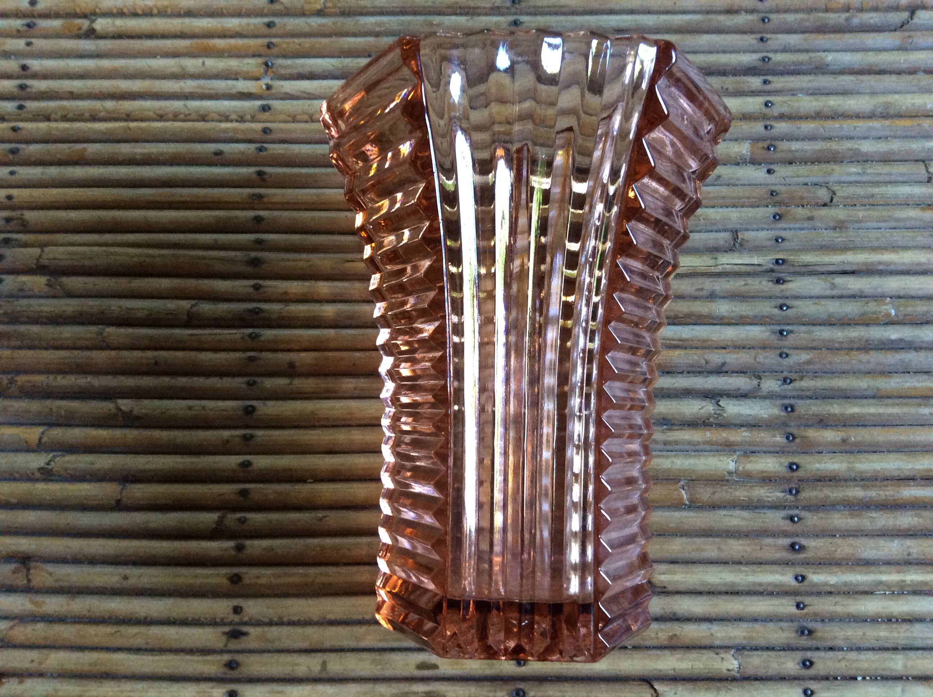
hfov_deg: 56.9
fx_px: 861
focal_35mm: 32
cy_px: 348
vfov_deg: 44.1
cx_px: 466
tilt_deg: -78.7
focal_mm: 3.3
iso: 250
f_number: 2.4
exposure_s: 1/25
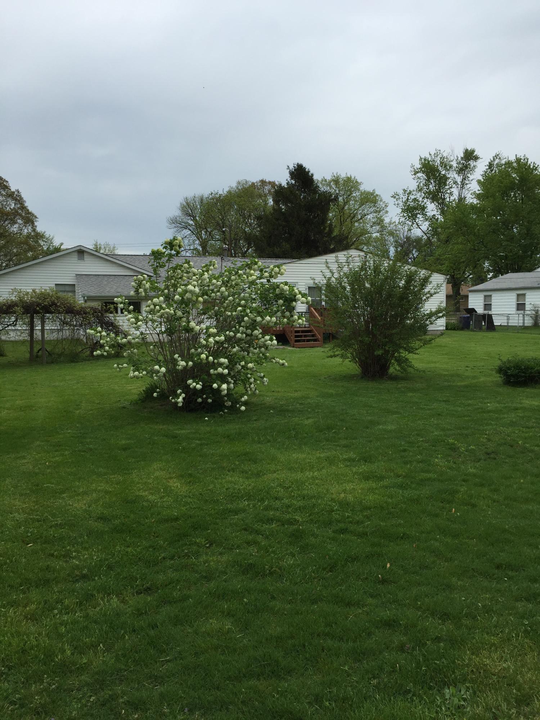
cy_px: 360
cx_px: 270
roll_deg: +1.7
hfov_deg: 48.2
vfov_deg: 61.7
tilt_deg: -3.4
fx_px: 603
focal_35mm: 29
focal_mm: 4.15
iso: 32
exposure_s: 1/1199
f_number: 2.2
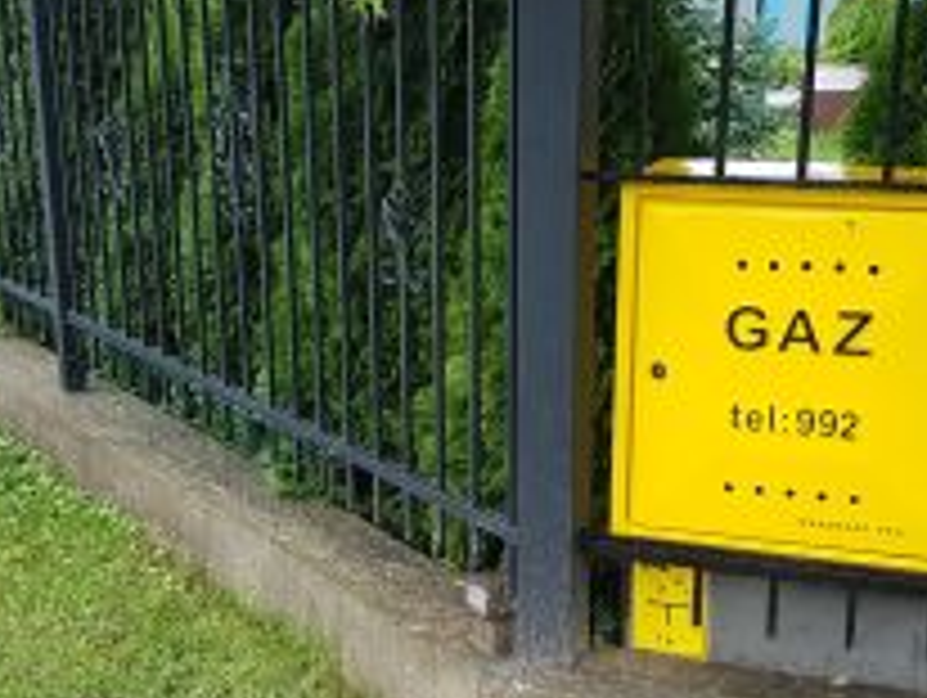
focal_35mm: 63
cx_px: 554
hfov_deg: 30.6
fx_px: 1689
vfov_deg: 23.2
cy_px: 498
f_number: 1.7
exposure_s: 1/236
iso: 40
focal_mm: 4.2
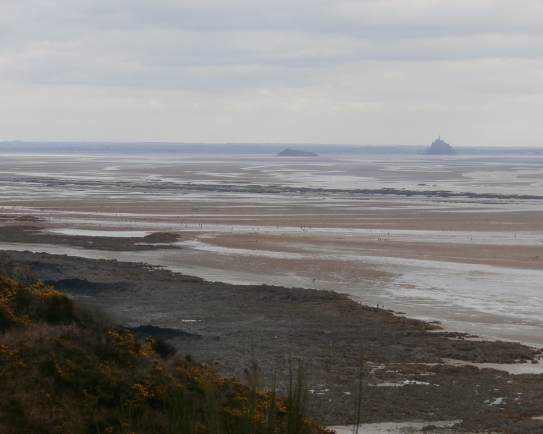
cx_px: 281
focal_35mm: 115
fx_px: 1848
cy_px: 217
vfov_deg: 13.4
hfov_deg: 16.7
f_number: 5.4
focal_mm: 19.54
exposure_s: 1/200
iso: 100
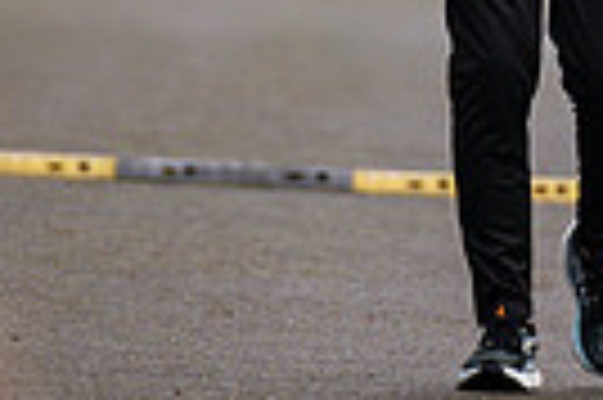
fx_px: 32656
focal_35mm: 1952
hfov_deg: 1.1
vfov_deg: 0.7
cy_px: -265
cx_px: 783
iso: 320
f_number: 2.8
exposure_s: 1/1600
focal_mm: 300
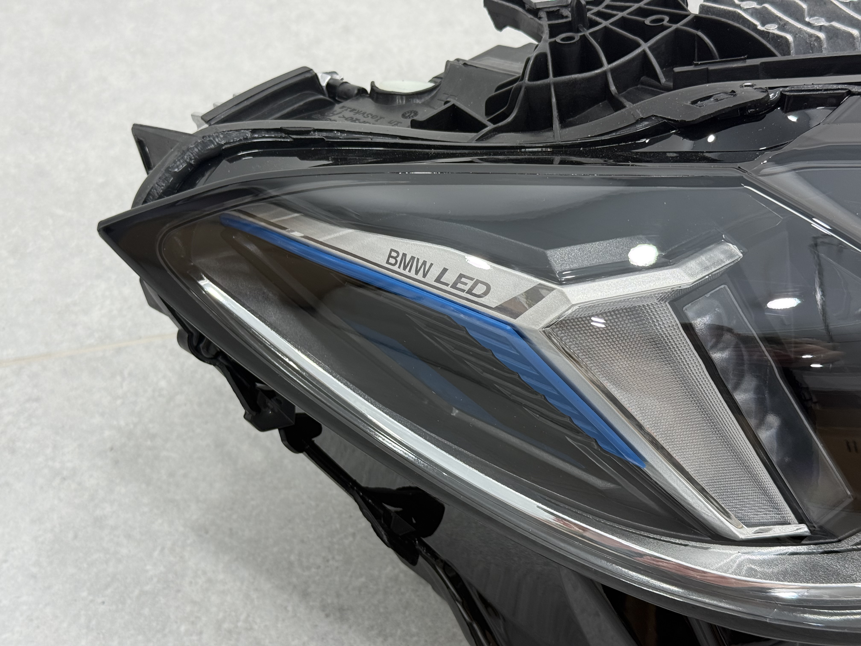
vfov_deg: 30.3
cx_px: 430
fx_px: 1194
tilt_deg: -46.7
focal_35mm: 48
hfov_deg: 39.7
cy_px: 323
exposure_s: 1/100
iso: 50
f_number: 1.78
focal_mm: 6.76
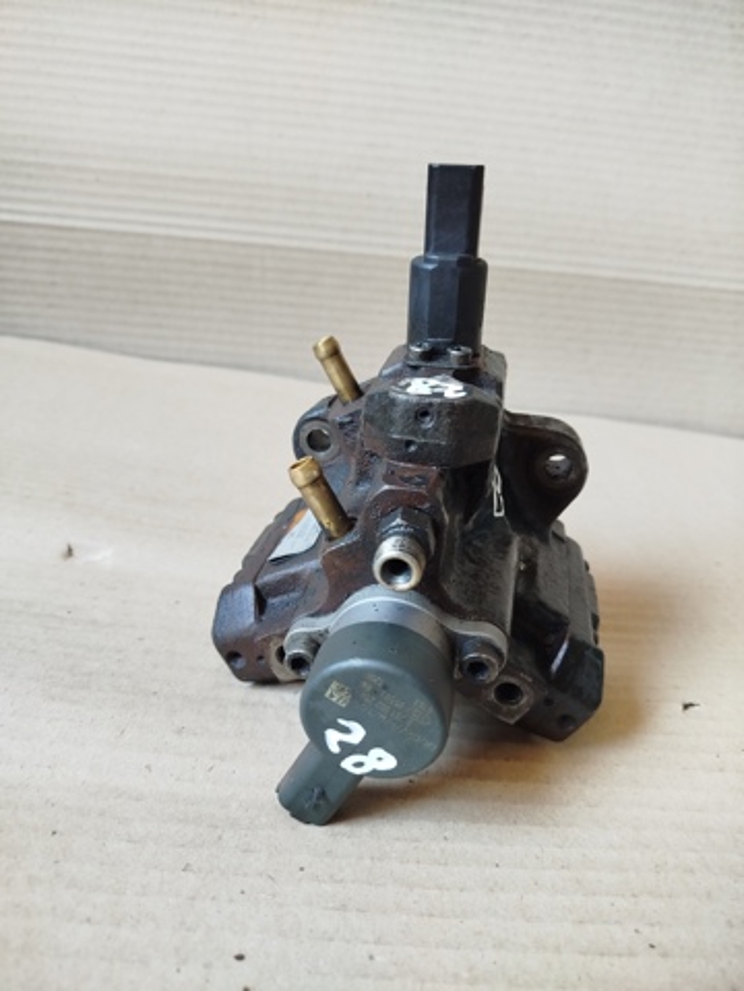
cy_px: 496
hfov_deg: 56.8
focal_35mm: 24
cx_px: 372
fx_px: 688
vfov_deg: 71.6
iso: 400
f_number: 1.7
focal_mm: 5.31
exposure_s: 1/33
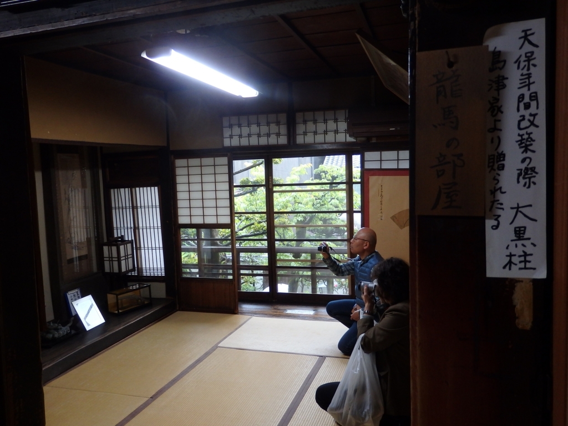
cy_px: 213
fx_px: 410
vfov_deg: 54.9
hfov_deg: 69.4
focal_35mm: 25
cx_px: 284
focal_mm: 4.5
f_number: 3
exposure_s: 1/30
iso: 200
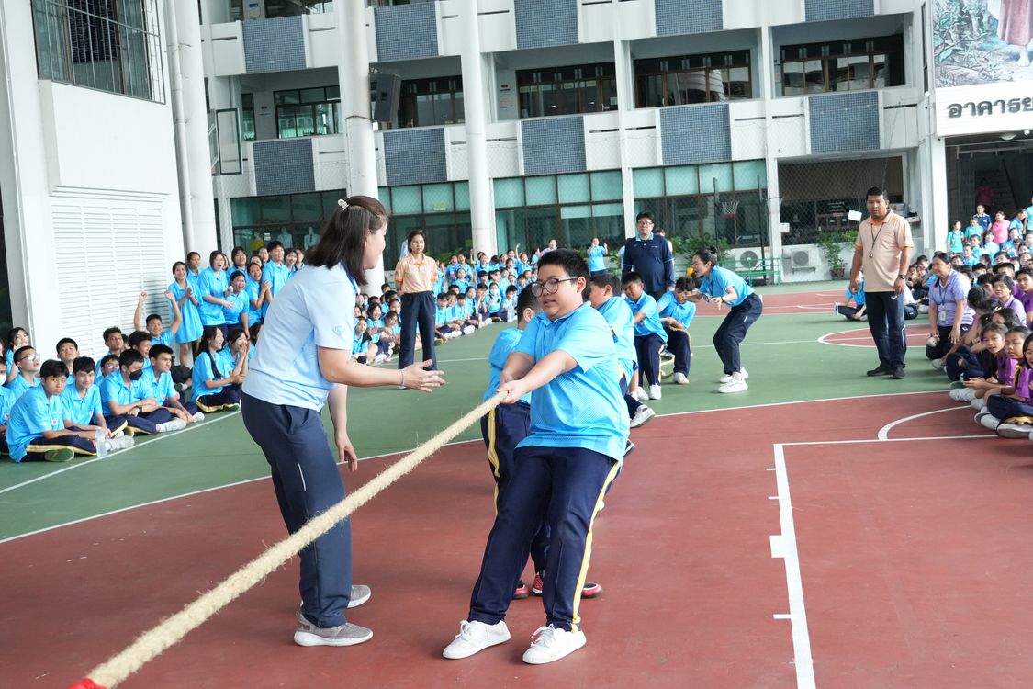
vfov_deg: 28.1
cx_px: 516
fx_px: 1377
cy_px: 344
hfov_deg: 41.1
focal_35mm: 48
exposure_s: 1/320
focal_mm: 32
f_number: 6.3
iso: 3200
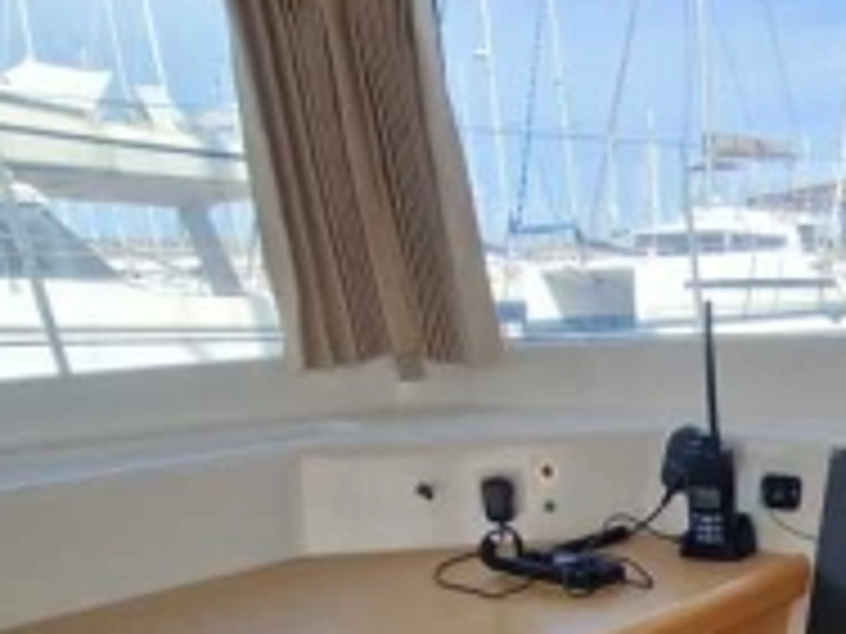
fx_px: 929
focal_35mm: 38
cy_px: 681
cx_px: 824
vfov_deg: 33.4
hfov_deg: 43.0
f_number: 2.2
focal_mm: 2.2
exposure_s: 1/770
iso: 50
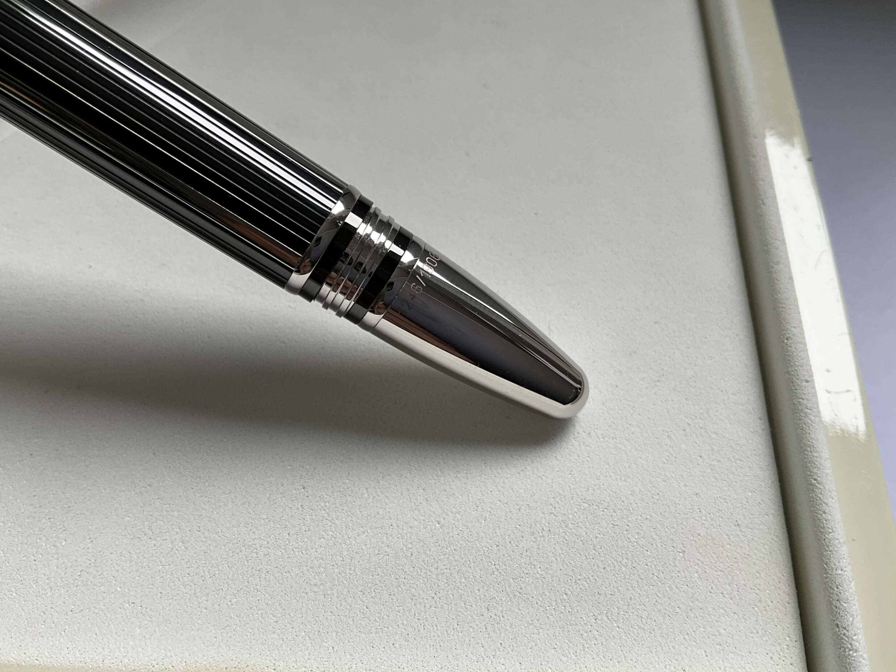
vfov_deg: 46.8
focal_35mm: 30
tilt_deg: -62.2
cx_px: 452
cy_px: 326
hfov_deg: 60.0
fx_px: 776
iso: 20
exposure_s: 1/147
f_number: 1.8
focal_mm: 3
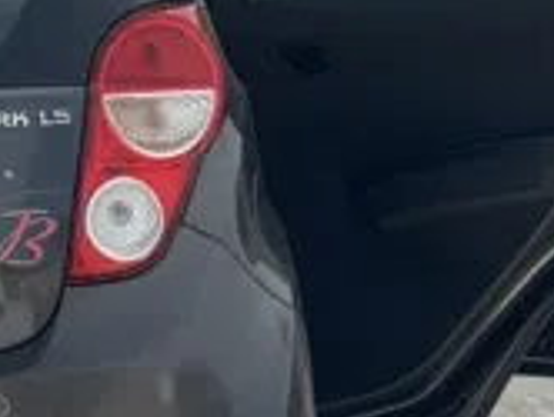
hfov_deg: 10.3
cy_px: -140
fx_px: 2965
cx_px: -274
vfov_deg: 7.9
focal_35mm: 185
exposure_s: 1/4310
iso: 64
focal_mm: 6.76
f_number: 1.78
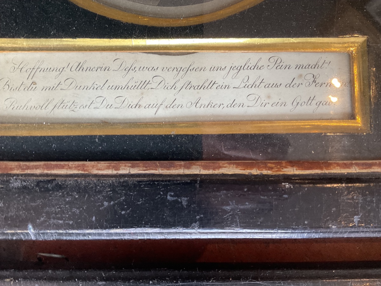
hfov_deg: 61.7
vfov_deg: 48.2
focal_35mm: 29
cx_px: 190
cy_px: 143
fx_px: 319
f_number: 1.8
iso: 80
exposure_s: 1/60
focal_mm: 3
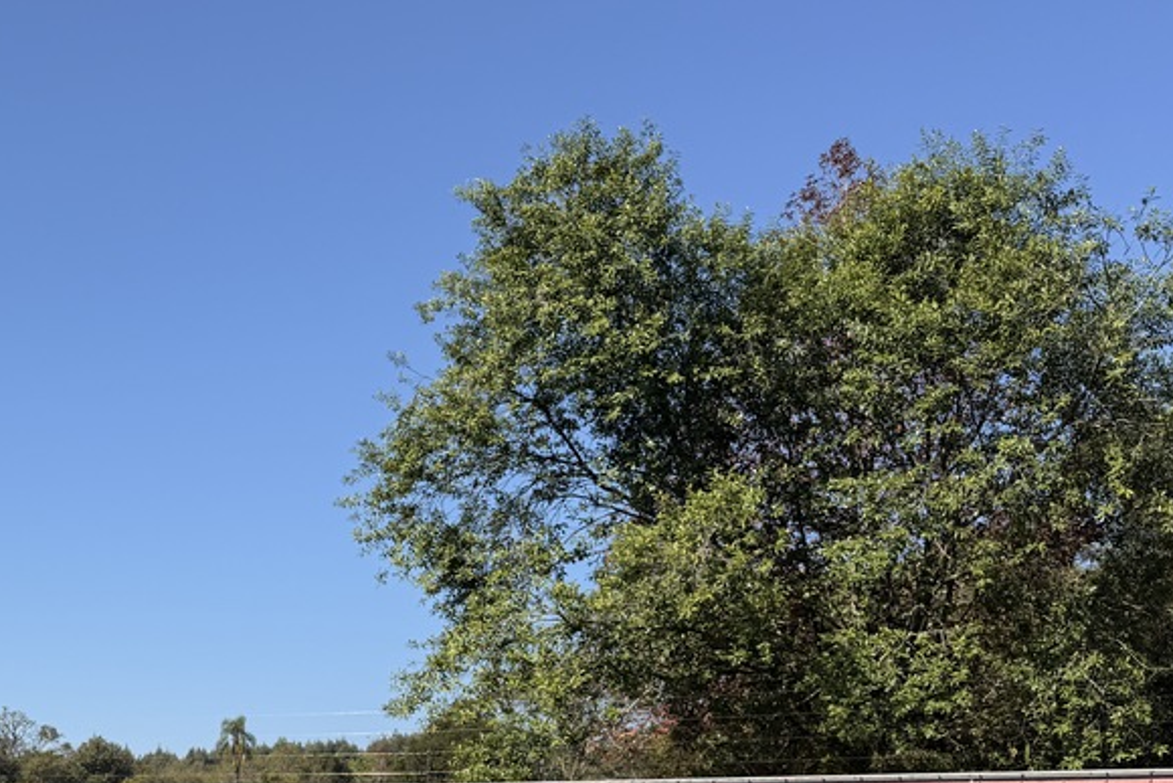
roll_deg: -0.9
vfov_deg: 26.1
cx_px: 130
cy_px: 791
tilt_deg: +3.3
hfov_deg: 37.8
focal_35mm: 49
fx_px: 1597
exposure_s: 1/4405
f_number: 1.78
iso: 80
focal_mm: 6.76
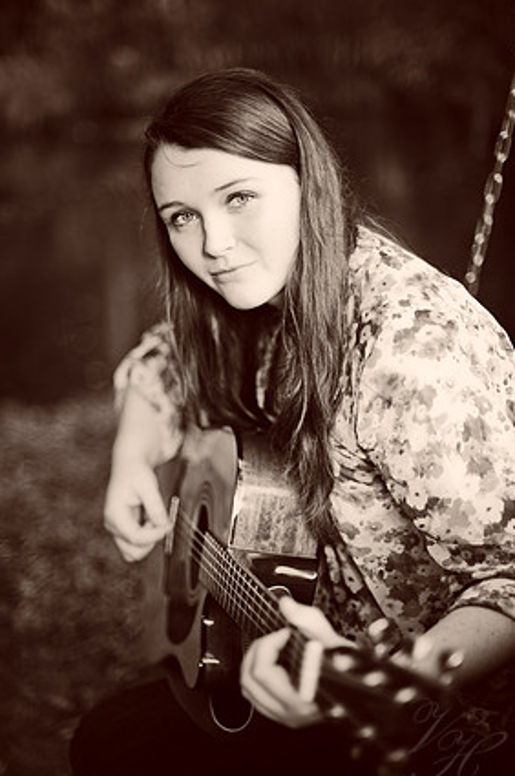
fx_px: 1141
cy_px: 407
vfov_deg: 37.6
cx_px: 253
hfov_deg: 25.4
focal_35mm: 53
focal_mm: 50
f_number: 1.4
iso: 200
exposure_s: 1/125
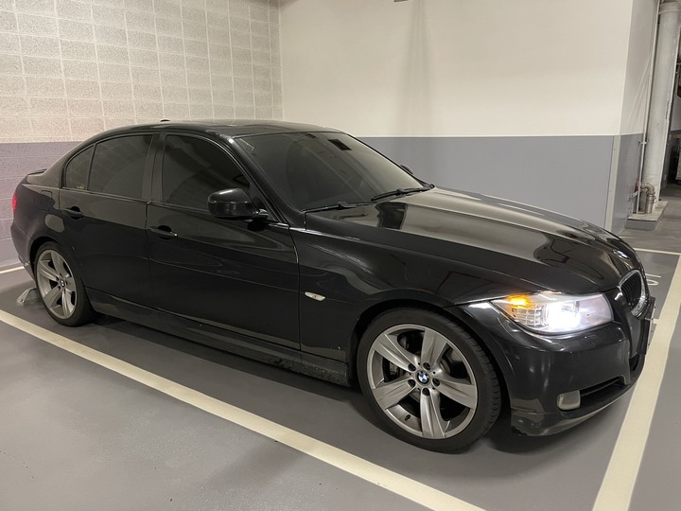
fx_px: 511
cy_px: 256
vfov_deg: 53.1
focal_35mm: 26
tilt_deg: -13.3
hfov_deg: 67.3
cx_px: 340
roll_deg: +0.6
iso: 500
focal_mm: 4.2
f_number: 1.6
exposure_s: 1/40
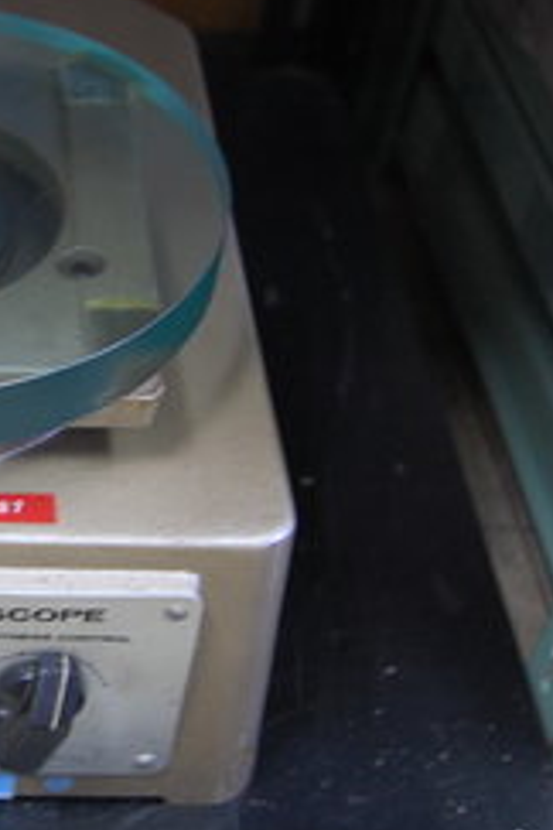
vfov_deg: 31.4
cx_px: -61
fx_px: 1475
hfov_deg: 20.2
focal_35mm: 64
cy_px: 425
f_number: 4
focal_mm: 26
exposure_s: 1/10
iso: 800
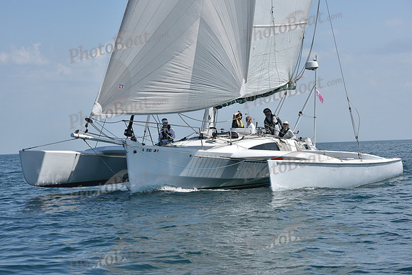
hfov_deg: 21.5
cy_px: 138
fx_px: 1087
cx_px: 206
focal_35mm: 95
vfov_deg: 14.4
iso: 250
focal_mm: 95
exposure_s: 1/1250
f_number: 8
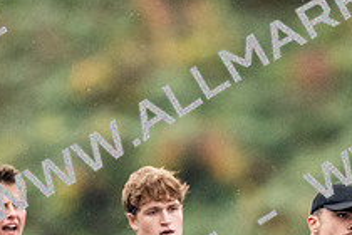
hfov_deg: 0.8
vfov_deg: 0.6
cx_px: 181
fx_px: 24286
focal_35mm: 2484
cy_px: 227
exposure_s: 1/2500
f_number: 4
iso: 4500
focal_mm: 600
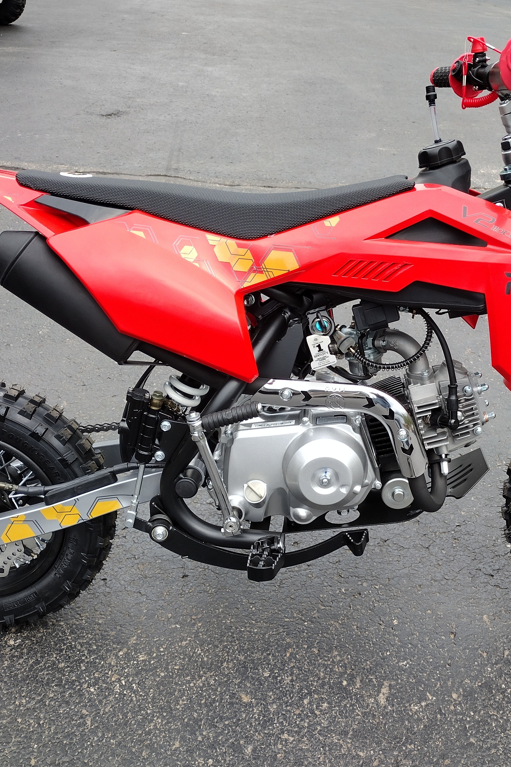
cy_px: 386
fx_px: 809
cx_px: 355
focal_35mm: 38
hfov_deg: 34.6
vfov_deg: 50.7
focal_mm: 4.71
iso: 100
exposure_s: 1/387
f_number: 1.7
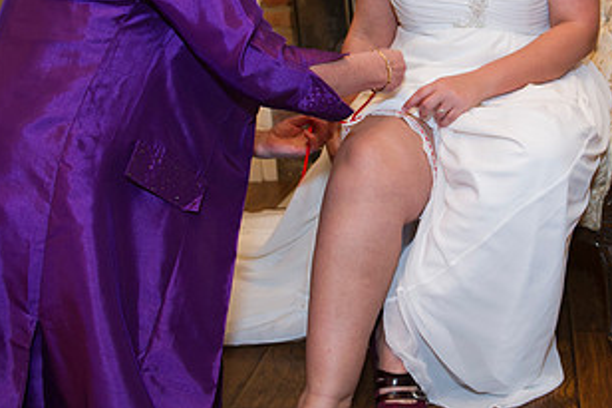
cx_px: 421
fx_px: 833
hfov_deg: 39.7
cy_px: 141
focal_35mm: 49
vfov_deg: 27.4
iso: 800
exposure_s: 1/50
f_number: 3.2
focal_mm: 26
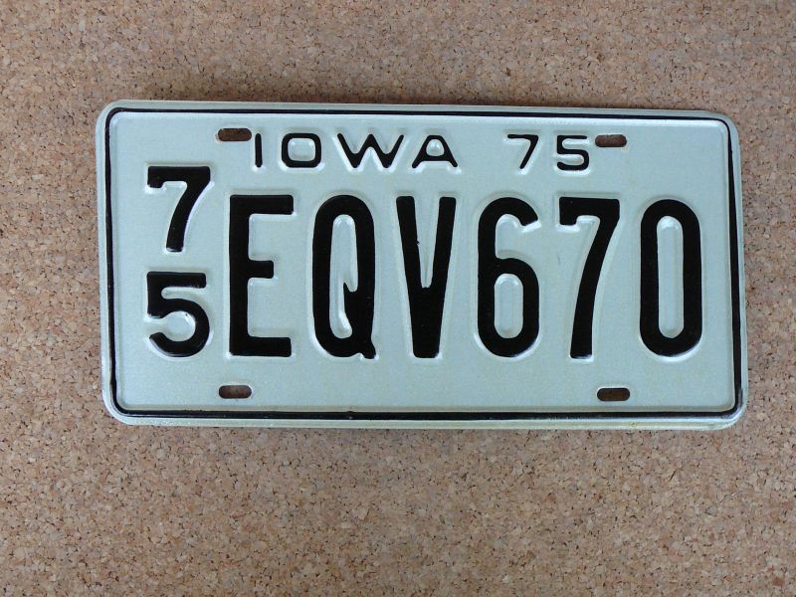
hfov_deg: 45.8
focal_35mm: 41
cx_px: 398
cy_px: 298
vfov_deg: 35.1
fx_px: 943
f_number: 3.1
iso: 200
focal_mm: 6.1
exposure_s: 1/15
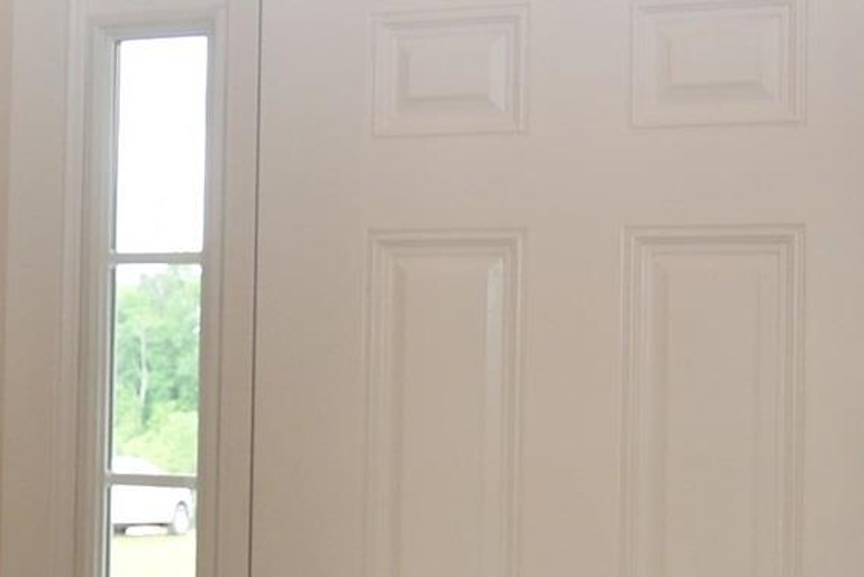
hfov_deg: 24.5
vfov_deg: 16.7
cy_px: 235
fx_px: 1968
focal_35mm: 82
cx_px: 217
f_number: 4.5
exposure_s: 1/80
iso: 200
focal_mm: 10
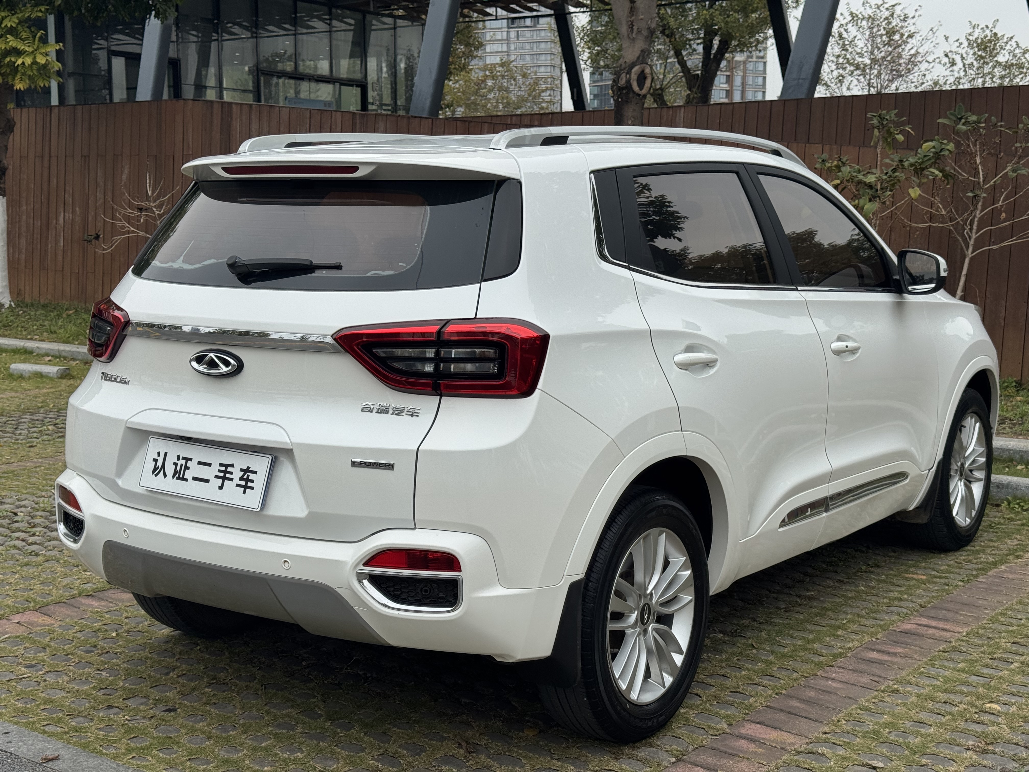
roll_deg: -0.4
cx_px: 514
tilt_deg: -7.0
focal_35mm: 48
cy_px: 386
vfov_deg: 30.3
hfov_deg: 39.7
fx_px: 1427
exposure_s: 1/2415
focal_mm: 6.76
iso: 64
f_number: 1.78
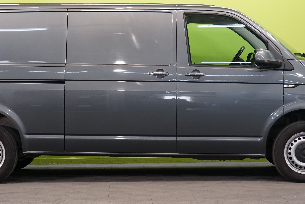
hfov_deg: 17.5
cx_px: 141
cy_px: 90
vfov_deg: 11.7
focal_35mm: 117
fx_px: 991
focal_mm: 64
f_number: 5.6
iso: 800
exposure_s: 1/60
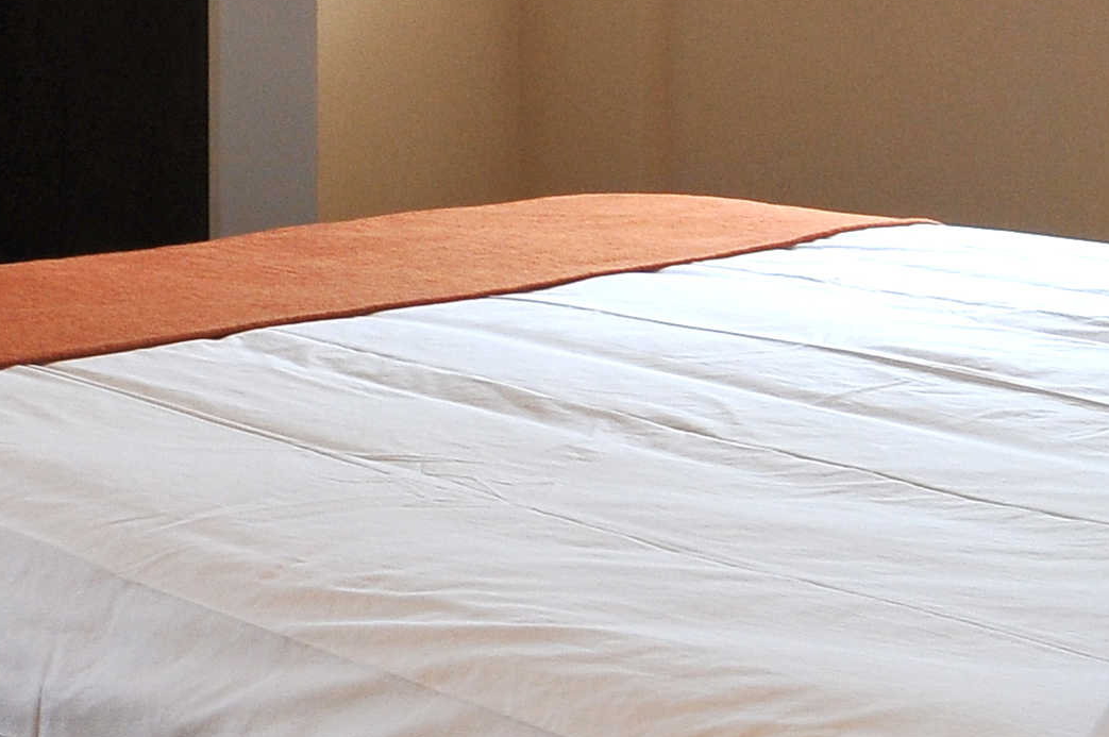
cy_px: -161
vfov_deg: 17.5
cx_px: -792
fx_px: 2277
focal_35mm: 74
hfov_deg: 20.7
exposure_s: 1/30
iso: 400
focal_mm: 12
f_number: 8
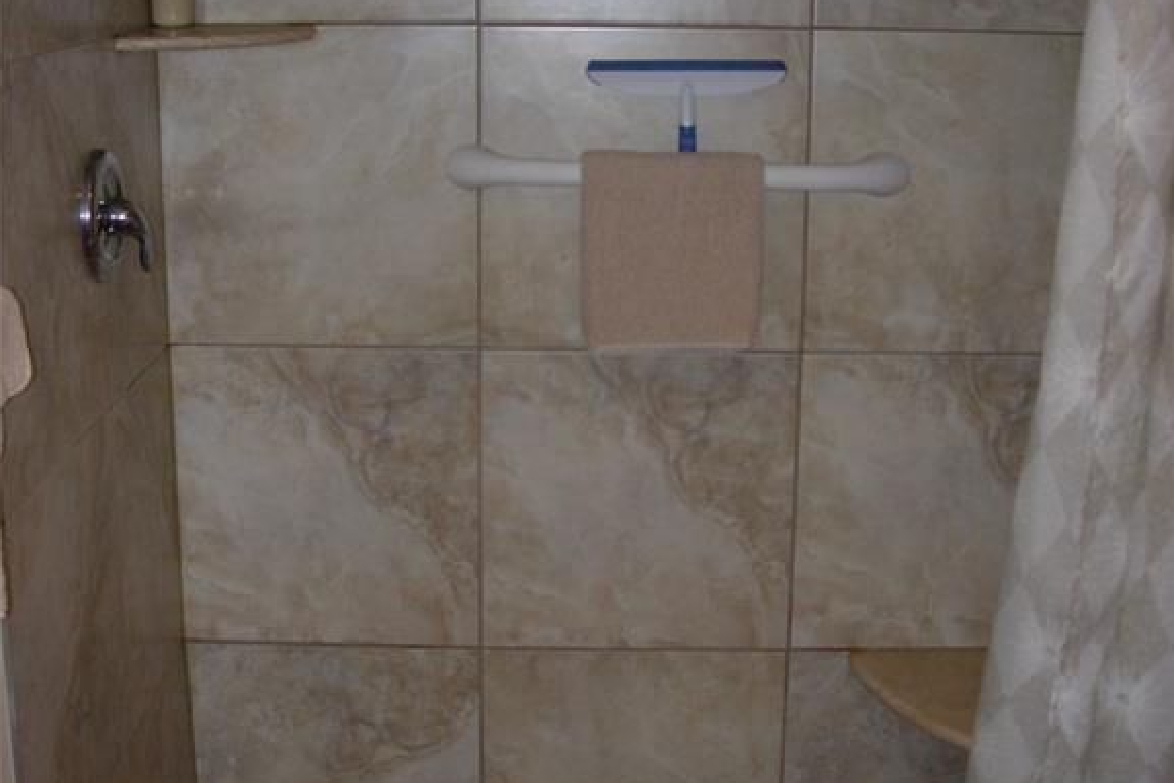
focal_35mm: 53
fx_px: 1728
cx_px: 588
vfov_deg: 25.5
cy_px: 348
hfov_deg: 37.5
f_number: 2.8
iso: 79
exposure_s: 1/64
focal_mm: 7.8
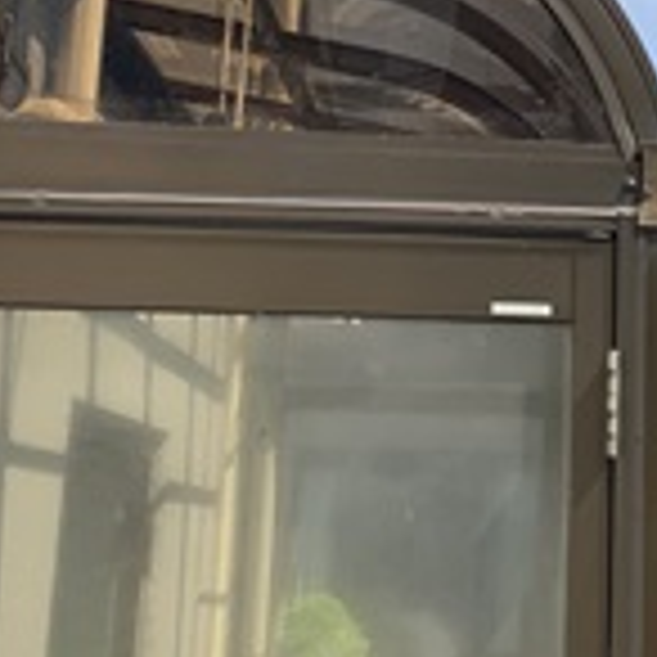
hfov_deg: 20.9
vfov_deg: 20.9
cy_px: 137
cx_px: 518
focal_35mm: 82
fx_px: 1761
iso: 16
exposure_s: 1/2058
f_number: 1.8
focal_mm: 3
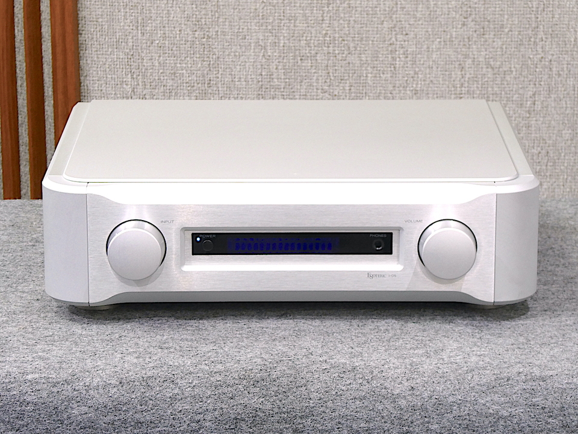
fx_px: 2070
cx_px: 289
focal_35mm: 124
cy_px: 217
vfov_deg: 12.0
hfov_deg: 15.9
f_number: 5.2
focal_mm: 22.3
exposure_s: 1/5
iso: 200
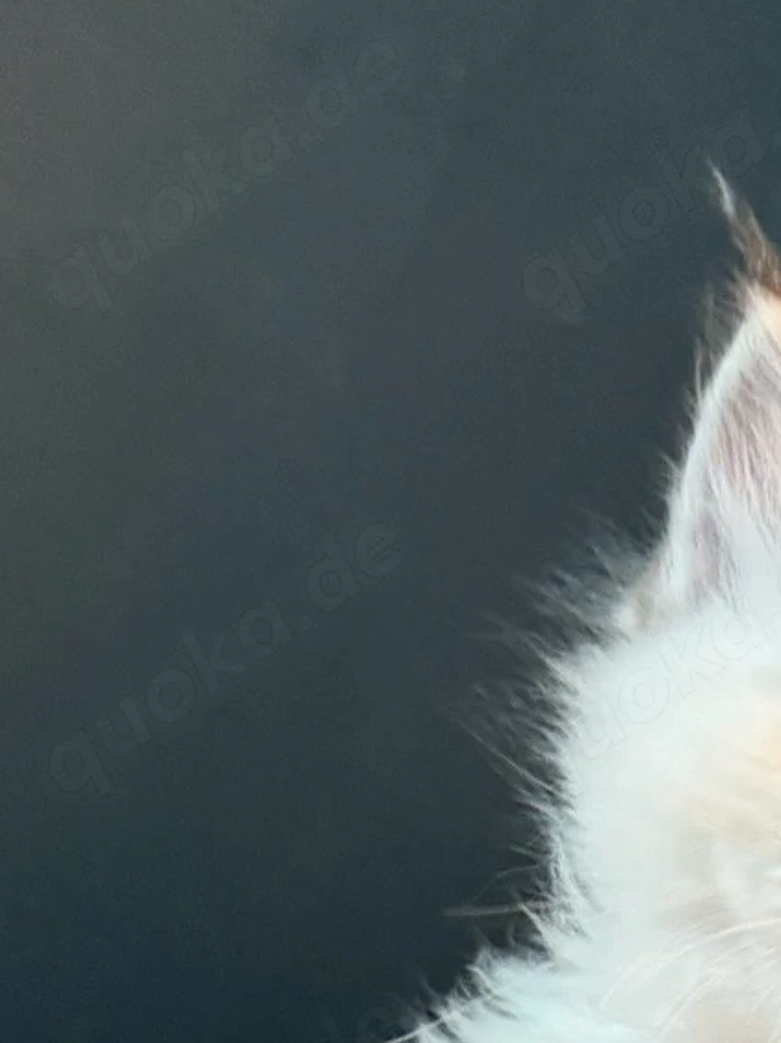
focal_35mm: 57
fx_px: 1716
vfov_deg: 29.7
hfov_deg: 24.2
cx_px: 829
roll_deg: -28.1
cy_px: 1204
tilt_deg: -5.5
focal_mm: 6.76
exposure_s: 1/50
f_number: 1.78
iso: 800
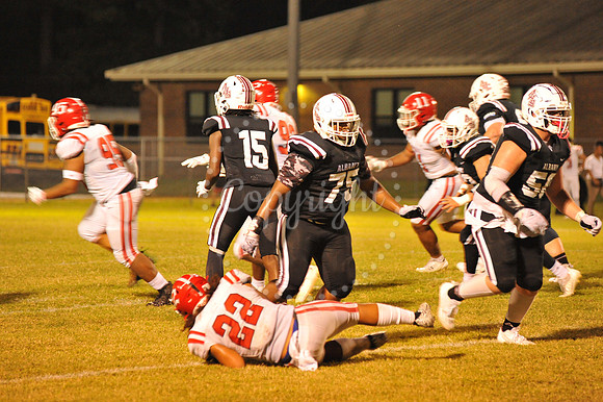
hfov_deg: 10.3
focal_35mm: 200
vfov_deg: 6.9
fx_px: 3348
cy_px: 201
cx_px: 302
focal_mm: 200
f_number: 5
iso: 5000
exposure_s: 1/160
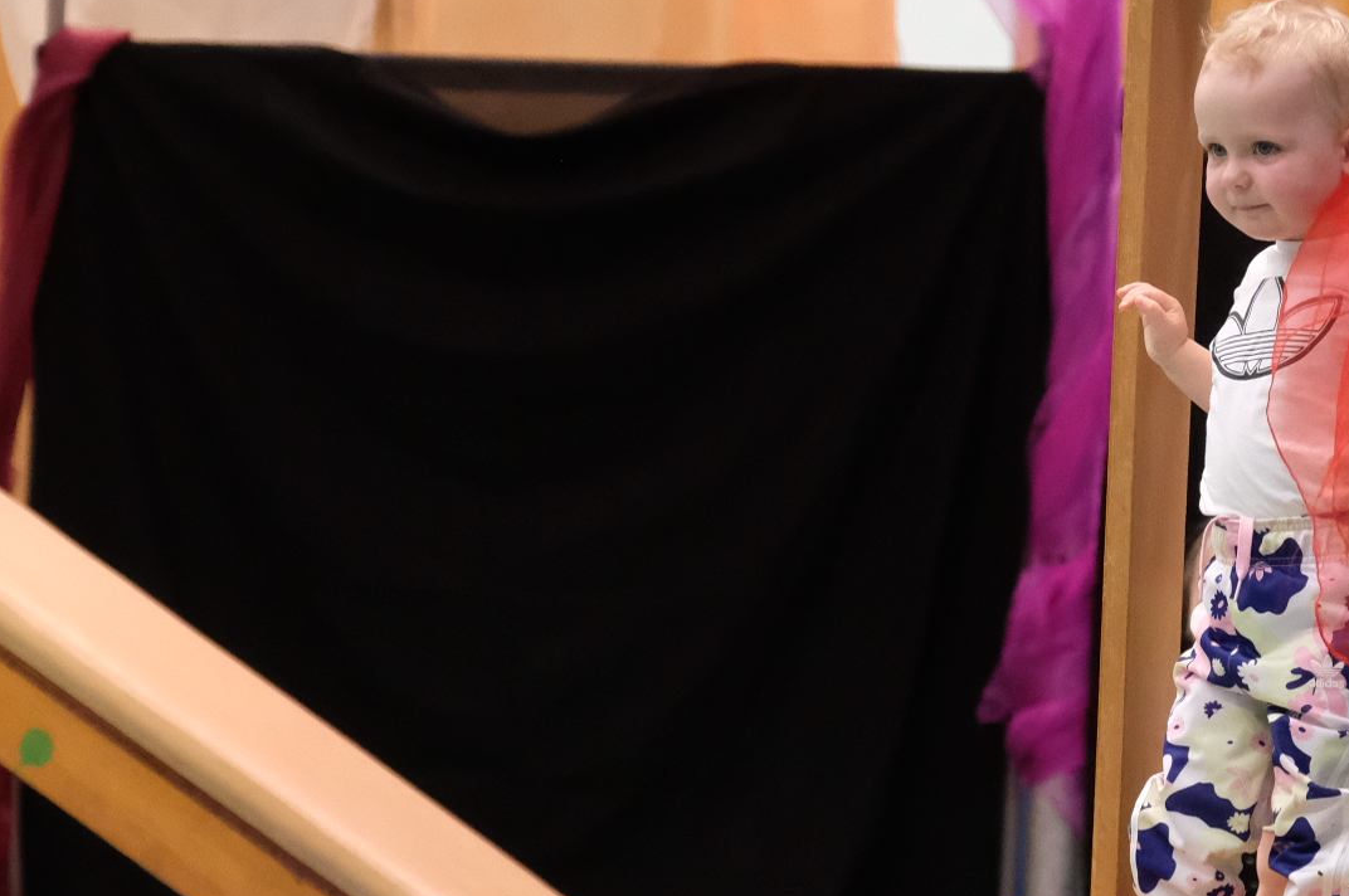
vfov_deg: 5.9
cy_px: 496
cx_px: 1227
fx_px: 8720
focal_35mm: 233
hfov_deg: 8.8
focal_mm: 55
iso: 4000
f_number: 2.8
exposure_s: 1/500
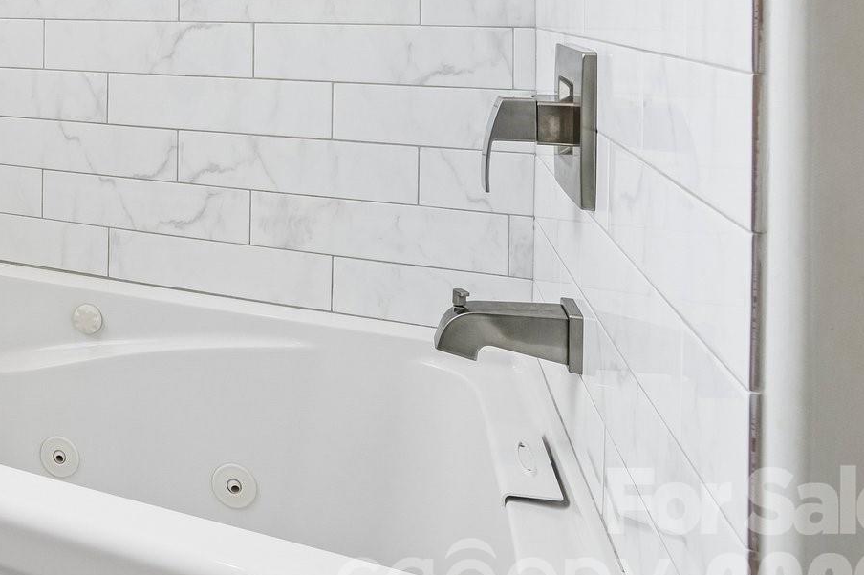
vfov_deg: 35.3
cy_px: 3
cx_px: -67
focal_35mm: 34
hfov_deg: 44.1
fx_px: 816
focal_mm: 10
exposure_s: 1/30
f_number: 8
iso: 160
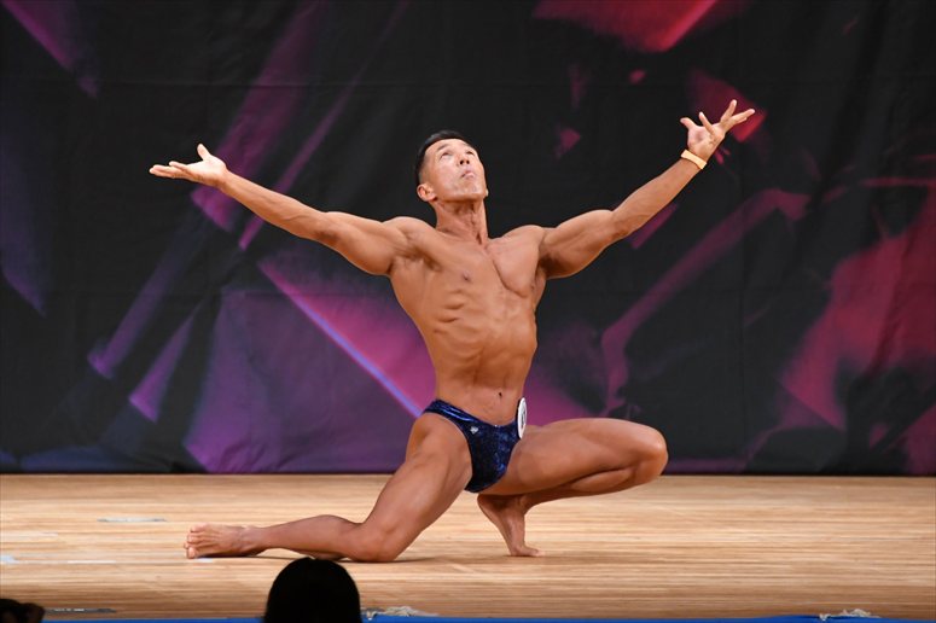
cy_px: 312
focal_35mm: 375
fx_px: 9745
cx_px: 468
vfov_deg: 3.7
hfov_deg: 5.5
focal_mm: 250
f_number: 5.6
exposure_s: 1/400
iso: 3200
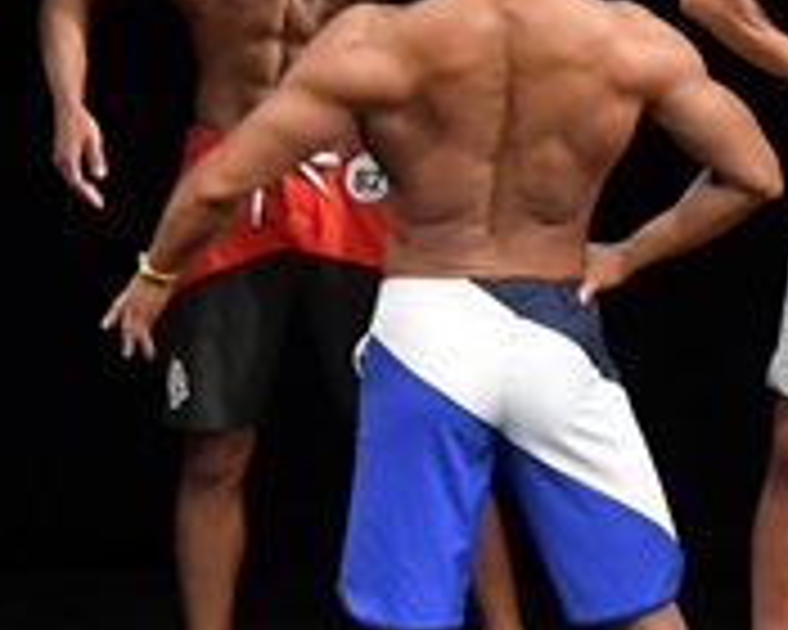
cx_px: 1664
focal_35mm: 697
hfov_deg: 2.8
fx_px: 16255
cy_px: 320
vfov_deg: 2.2
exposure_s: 1/400
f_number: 5.6
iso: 3200
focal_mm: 112
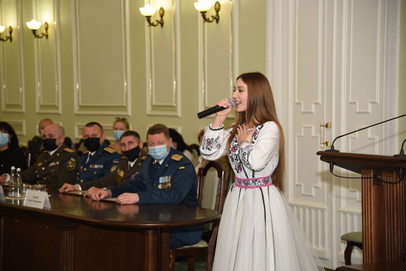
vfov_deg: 15.9
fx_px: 970
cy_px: 136
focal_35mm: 86
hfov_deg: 23.6
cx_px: 203
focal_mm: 86
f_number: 4
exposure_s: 1/200
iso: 800
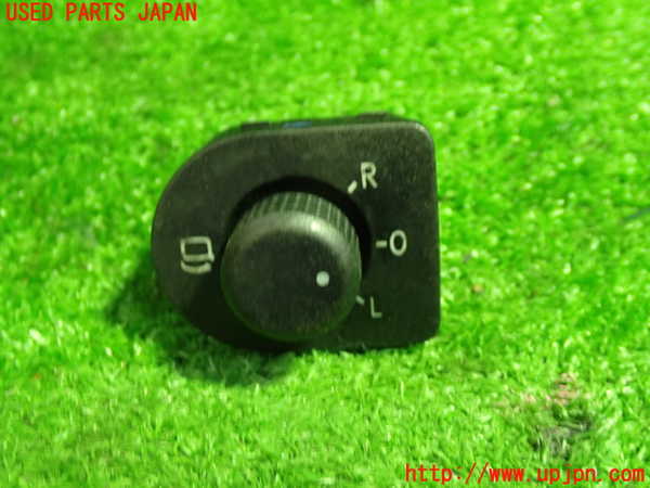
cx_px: 325
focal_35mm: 44
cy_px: 244
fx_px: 826
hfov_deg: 42.9
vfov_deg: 32.9
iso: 800
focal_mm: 7.84
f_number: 2.9
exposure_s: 1/25
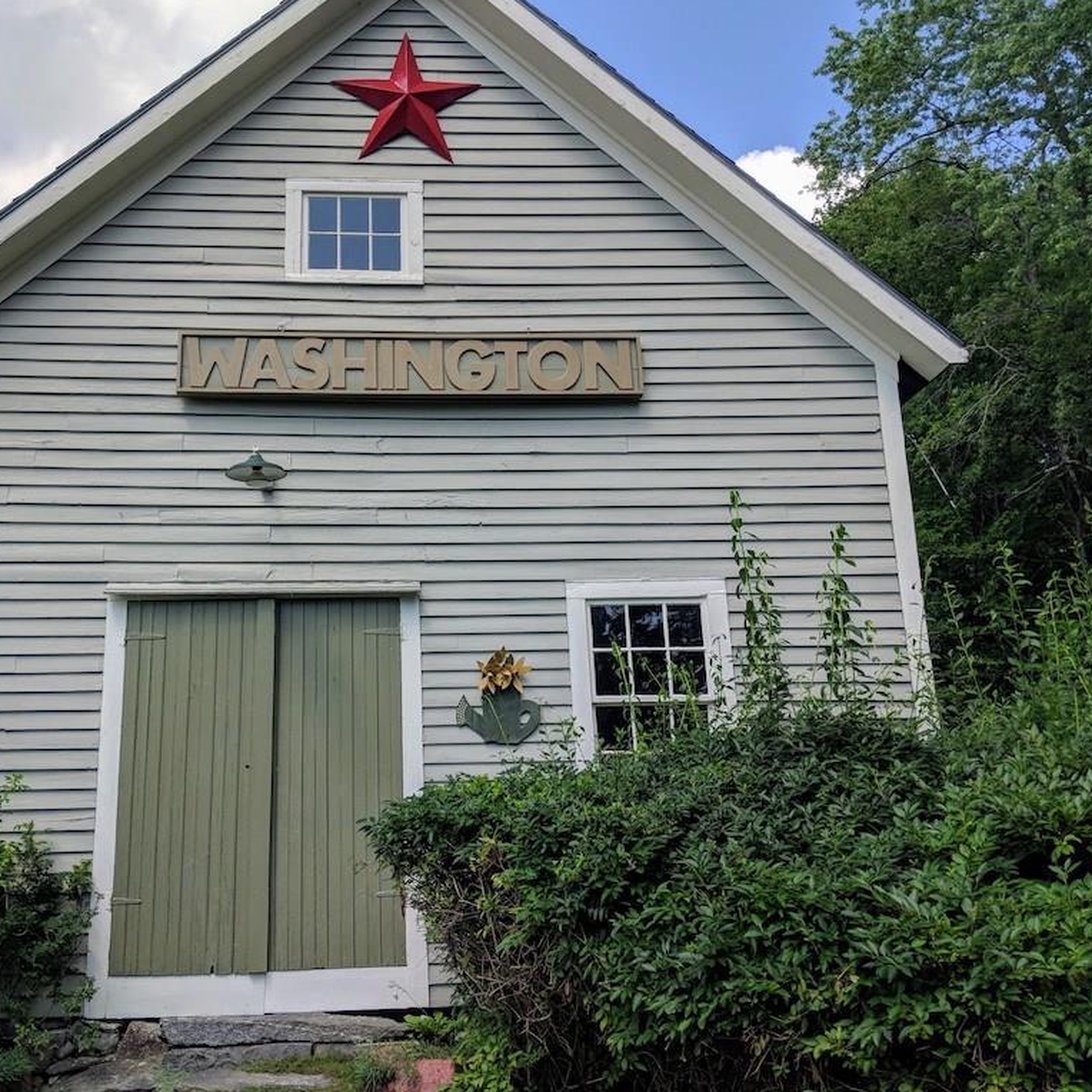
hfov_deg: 50.8
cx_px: 447
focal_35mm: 32
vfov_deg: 51.1
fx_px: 1142
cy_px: 545
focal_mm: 4.44
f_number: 1.8
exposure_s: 1/3906
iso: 73
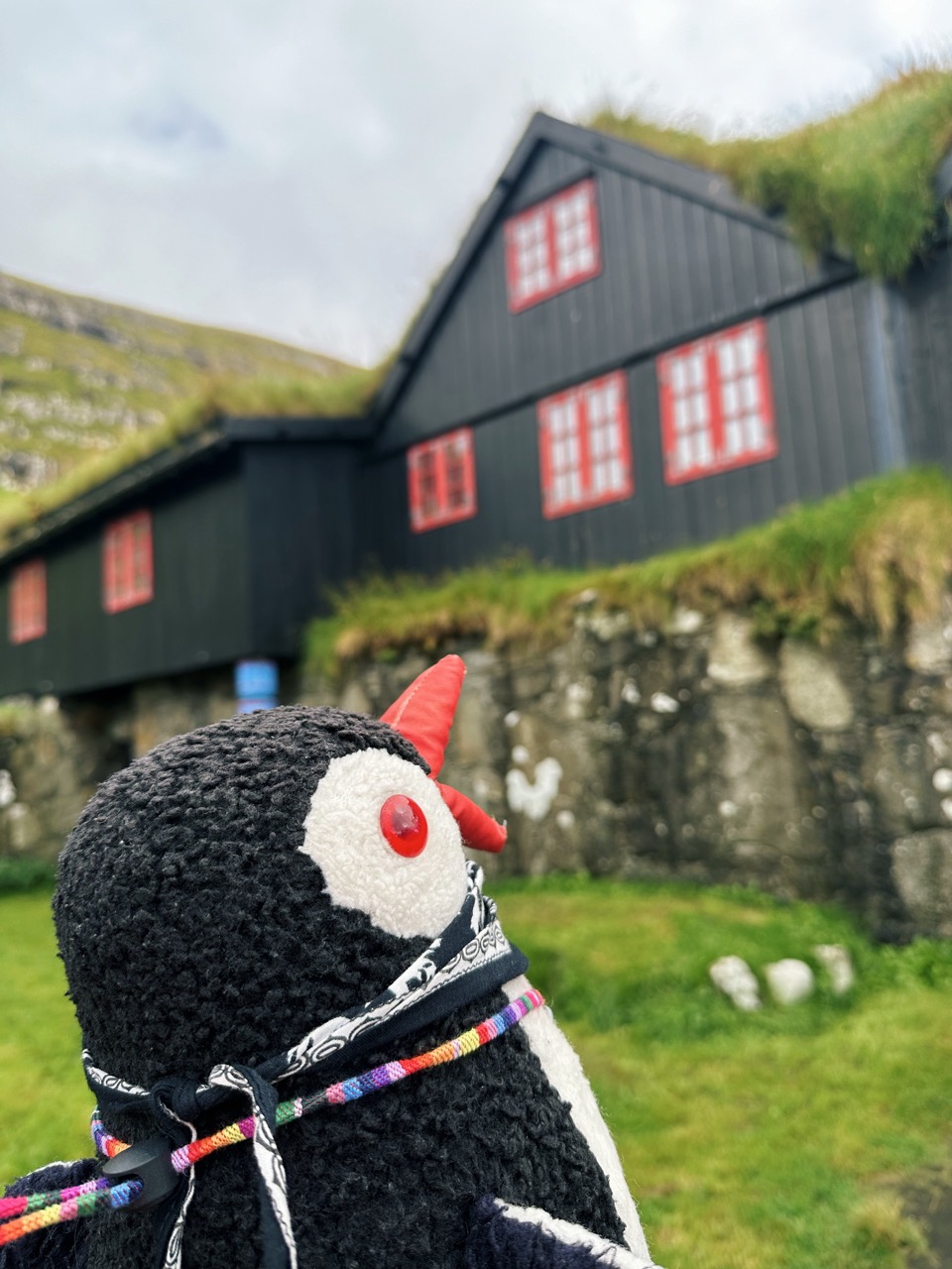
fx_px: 880
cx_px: 476
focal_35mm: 24
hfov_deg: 56.8
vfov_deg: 71.6
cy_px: 634
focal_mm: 6.86
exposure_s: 1/836
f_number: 1.78
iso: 80
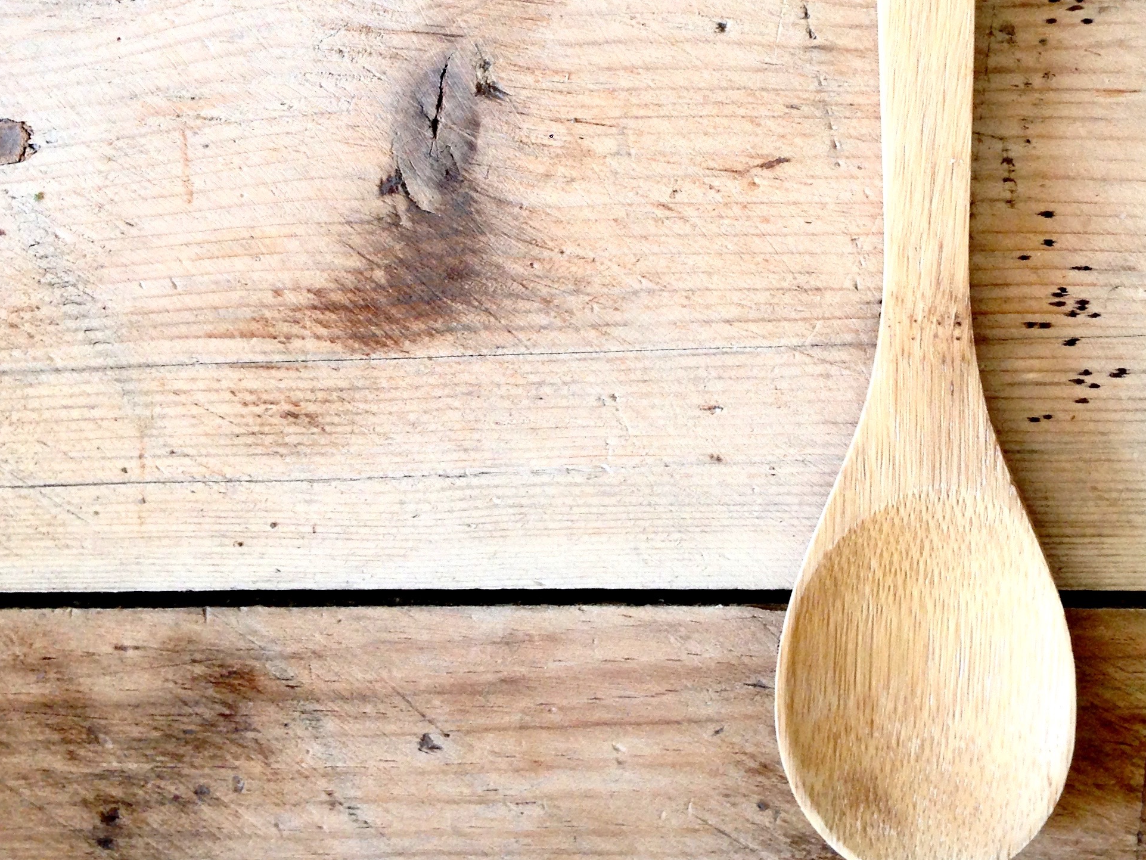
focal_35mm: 56
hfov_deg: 34.2
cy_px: 176
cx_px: 721
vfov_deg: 25.7
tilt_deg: -79.9
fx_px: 1854
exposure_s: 1/20
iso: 64
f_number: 2.4
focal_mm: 4.12
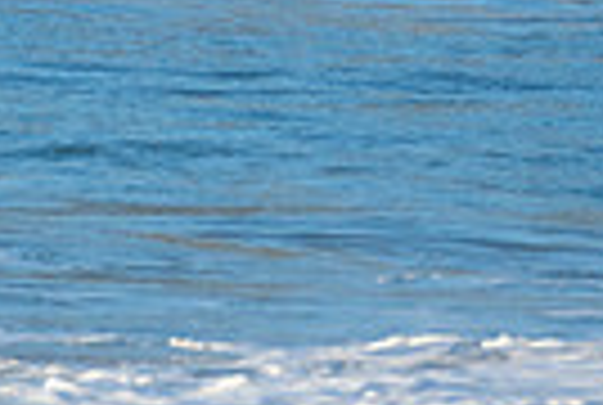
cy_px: -214
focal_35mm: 3243
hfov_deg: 0.6
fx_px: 54441
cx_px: 63
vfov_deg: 0.4
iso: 250
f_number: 5.6
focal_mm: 500
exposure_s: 1/640
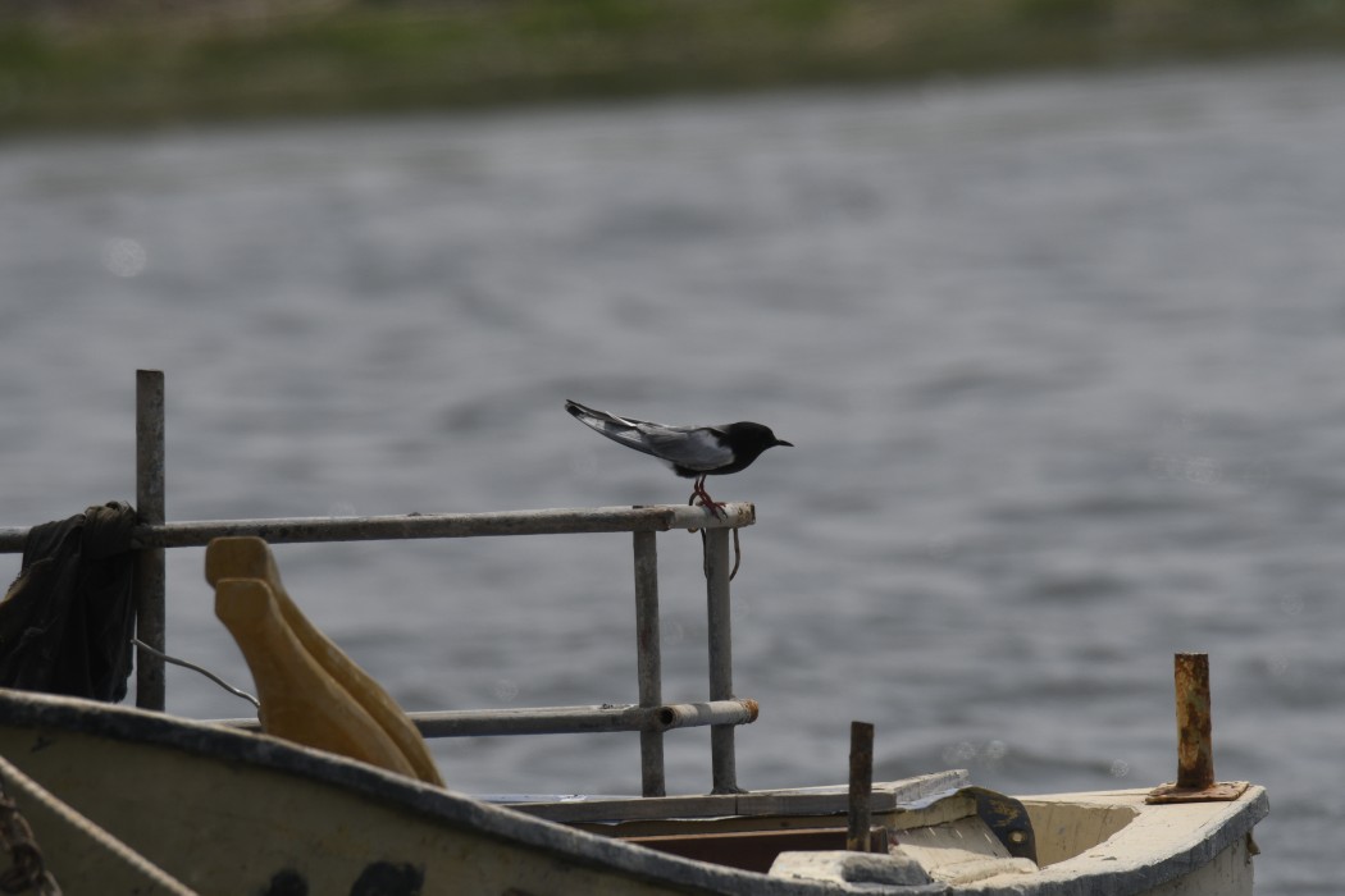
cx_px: 672
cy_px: 448
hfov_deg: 2.3
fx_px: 33622
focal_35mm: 900
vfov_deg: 1.5
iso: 280
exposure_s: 1/1250
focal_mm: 600
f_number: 9
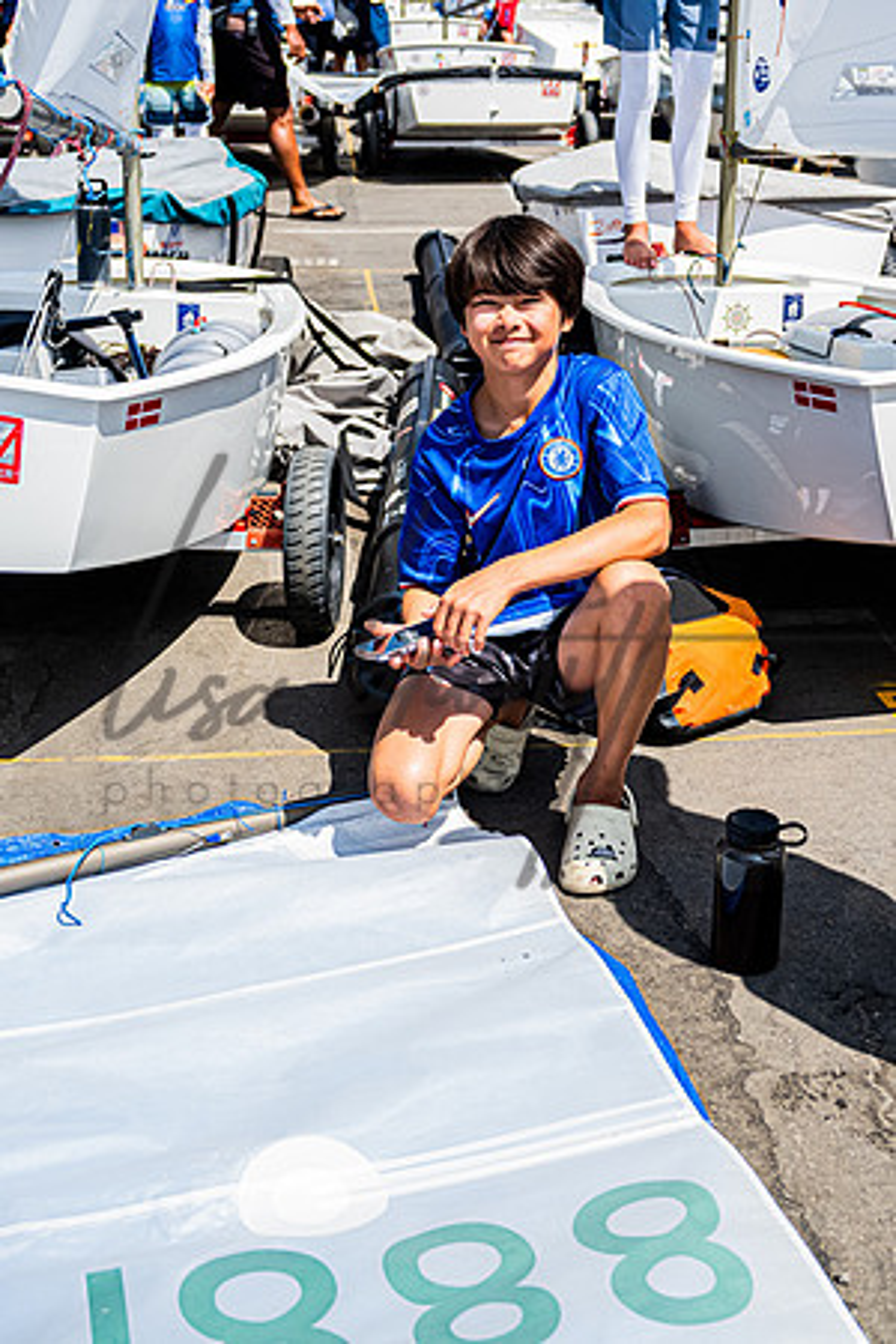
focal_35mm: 49
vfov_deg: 40.3
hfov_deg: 27.5
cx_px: 530
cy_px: 562
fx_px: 1825
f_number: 4
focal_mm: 28
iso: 1000
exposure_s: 1/5000
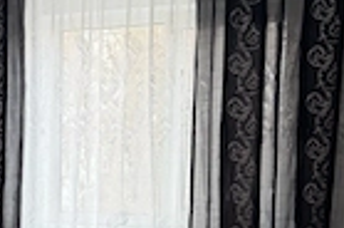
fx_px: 686
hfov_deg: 27.7
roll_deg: -0.7
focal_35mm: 72
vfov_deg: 18.4
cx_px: 84
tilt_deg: -5.7
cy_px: 228
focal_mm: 6.76
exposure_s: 1/100
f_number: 1.78
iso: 200
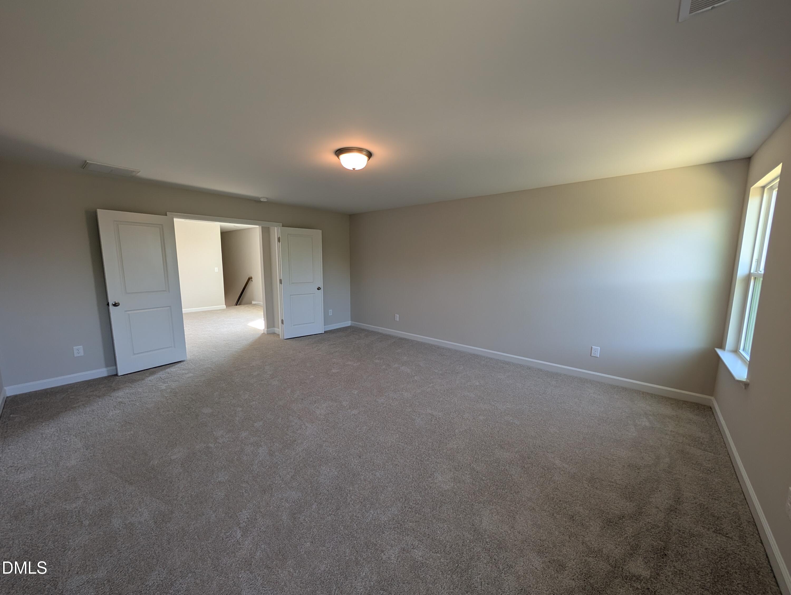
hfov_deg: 110.5
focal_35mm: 12
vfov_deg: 94.6
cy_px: 298
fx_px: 275
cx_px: 396
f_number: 1.7
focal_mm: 2.02
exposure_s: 1/60
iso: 54
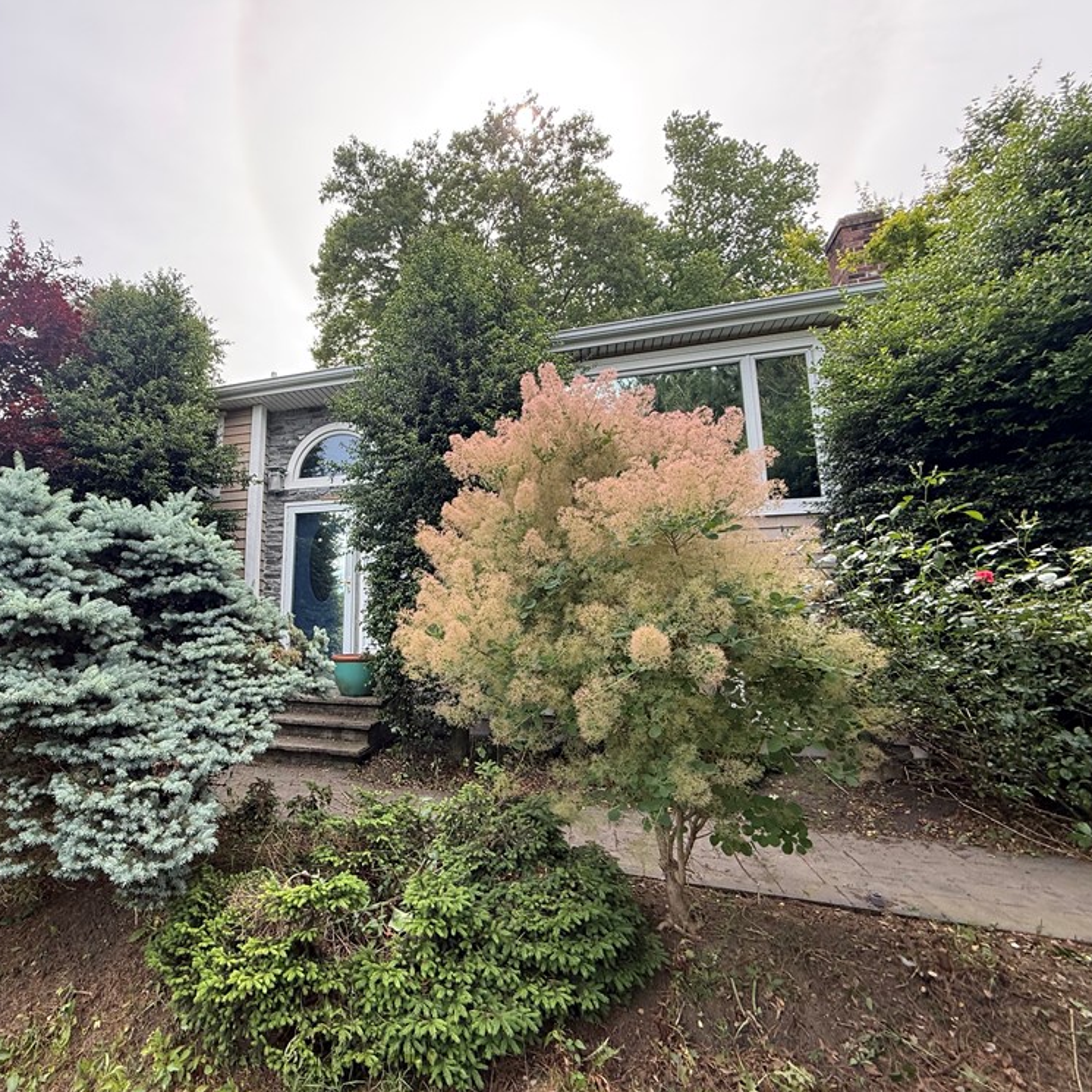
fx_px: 607
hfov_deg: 81.1
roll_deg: -2.0
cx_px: 362
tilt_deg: +9.9
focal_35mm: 17
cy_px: 538
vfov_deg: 84.0
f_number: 2.2
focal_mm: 2.22
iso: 50
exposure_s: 1/349
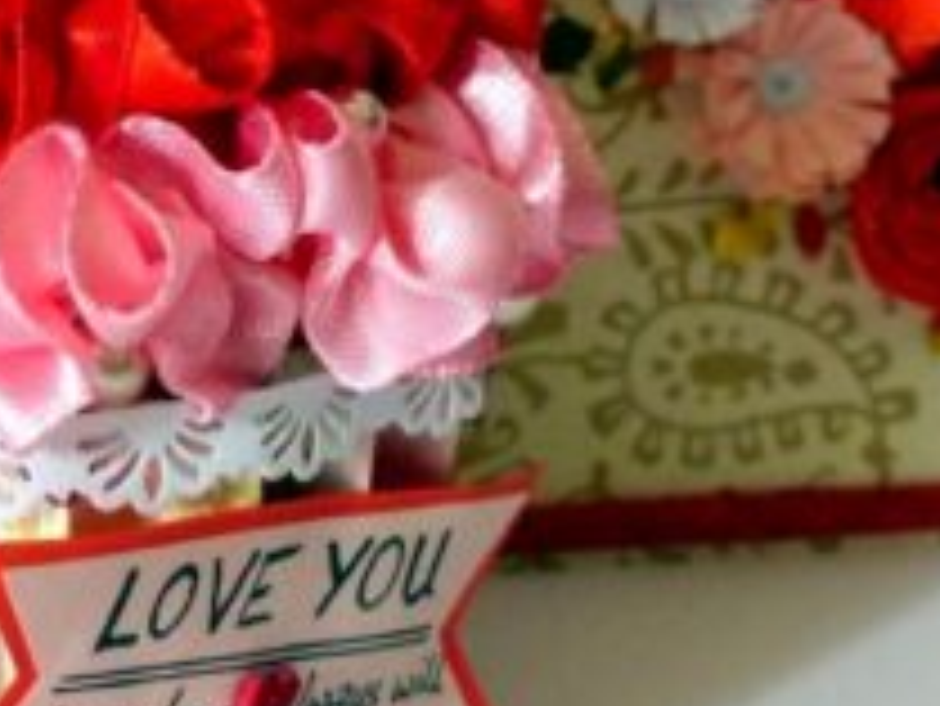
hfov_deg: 21.2
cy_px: -54
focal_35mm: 92
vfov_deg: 15.7
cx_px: 315
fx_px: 2500
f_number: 2.8
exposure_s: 1/60
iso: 250
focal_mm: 5.7
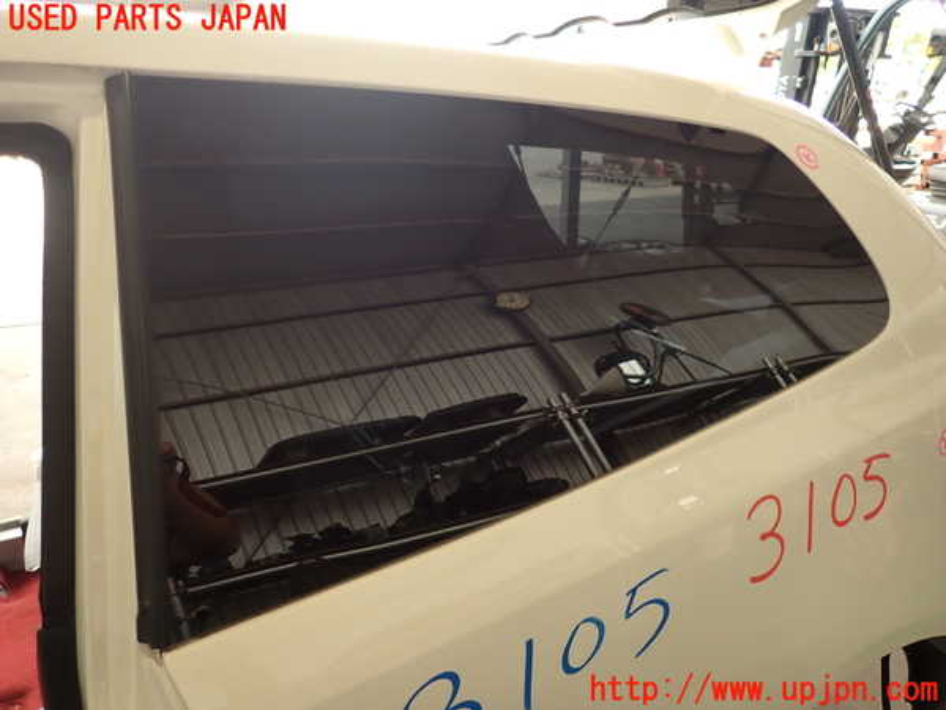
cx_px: 473
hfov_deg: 69.4
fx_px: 683
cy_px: 355
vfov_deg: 54.9
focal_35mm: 25
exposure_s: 1/80
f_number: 2
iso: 100
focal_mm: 4.5
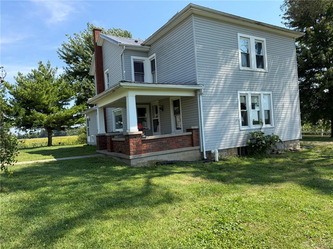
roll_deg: +5.9
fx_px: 231
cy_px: 124
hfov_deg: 71.6
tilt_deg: +0.8
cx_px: 166
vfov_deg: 56.8
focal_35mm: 24
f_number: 1.78
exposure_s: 1/2053
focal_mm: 6.76
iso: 80
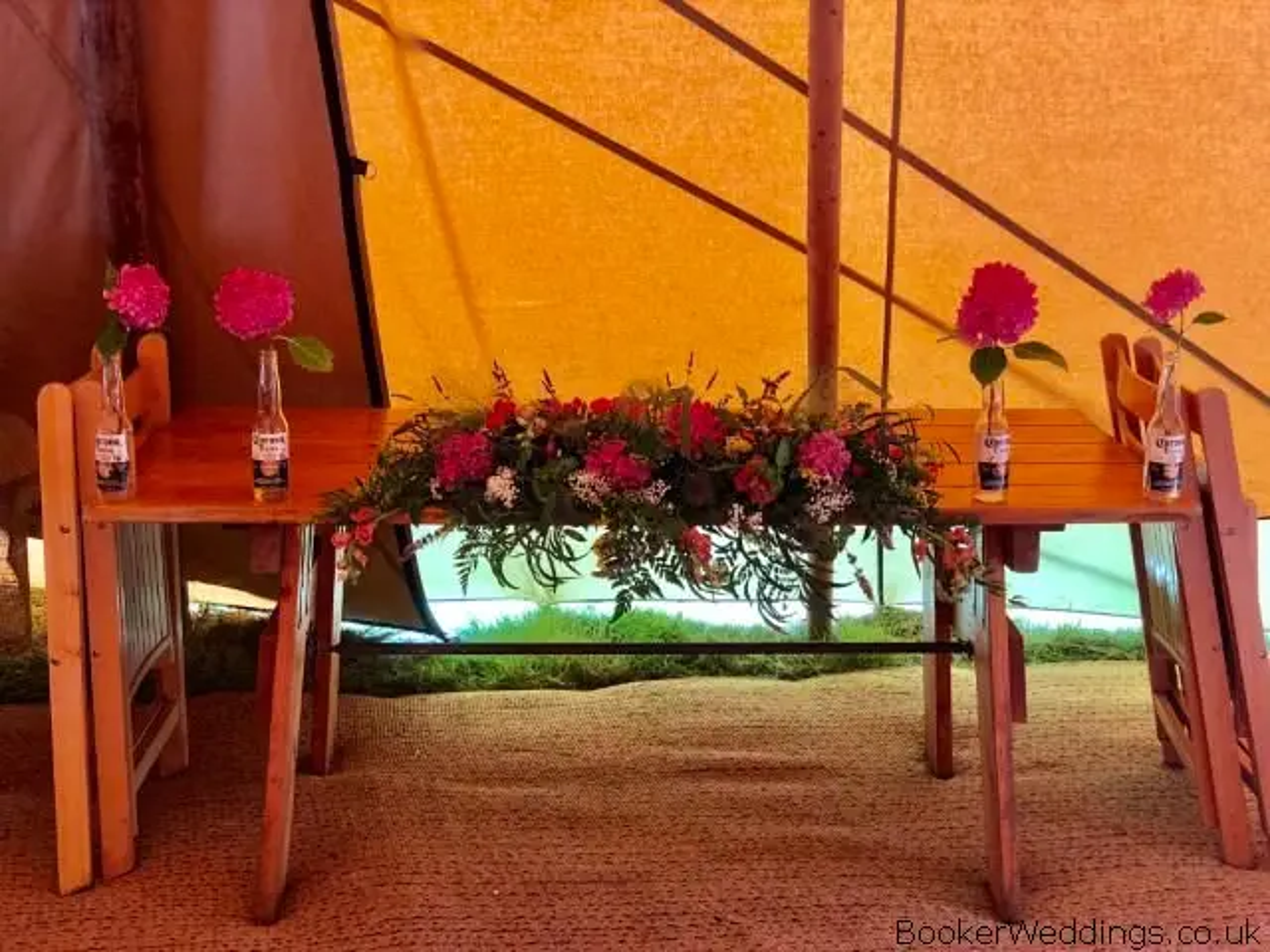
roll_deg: +3.1
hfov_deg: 36.8
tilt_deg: -10.5
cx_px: 635
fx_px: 1908
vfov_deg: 28.0
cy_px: 476
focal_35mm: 52
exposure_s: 1/25
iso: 125
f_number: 2.4
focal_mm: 6
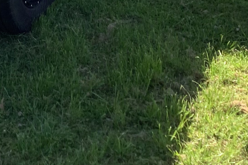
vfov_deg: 13.2
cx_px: -70
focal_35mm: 97
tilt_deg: -12.1
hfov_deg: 19.5
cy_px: -97
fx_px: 668
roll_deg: +0.4
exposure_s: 1/407
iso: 25
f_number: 2.4
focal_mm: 3.3
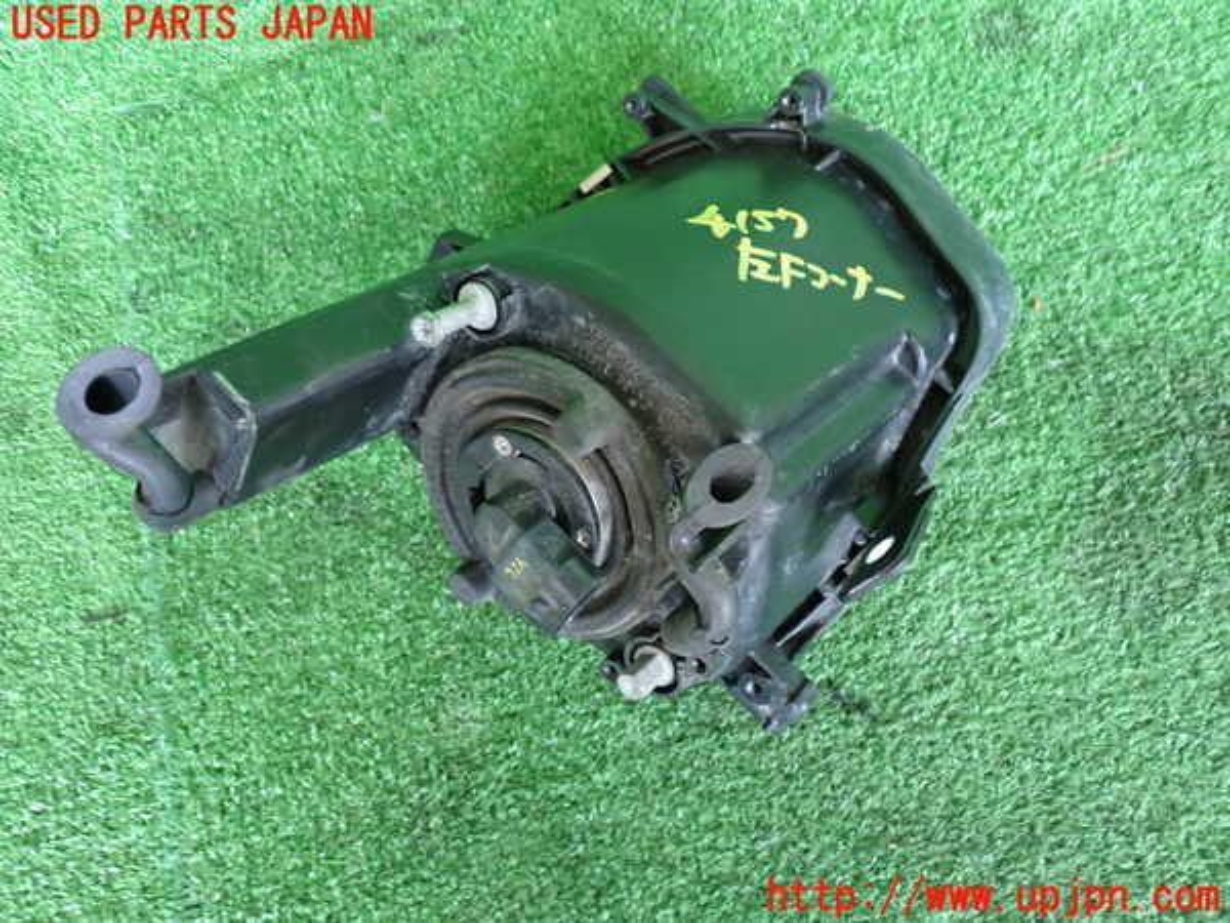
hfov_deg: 60.0
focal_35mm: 30
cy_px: 462
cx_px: 615
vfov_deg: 46.8
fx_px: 1066
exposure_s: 1/30
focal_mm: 5.4
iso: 500
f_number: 2.3
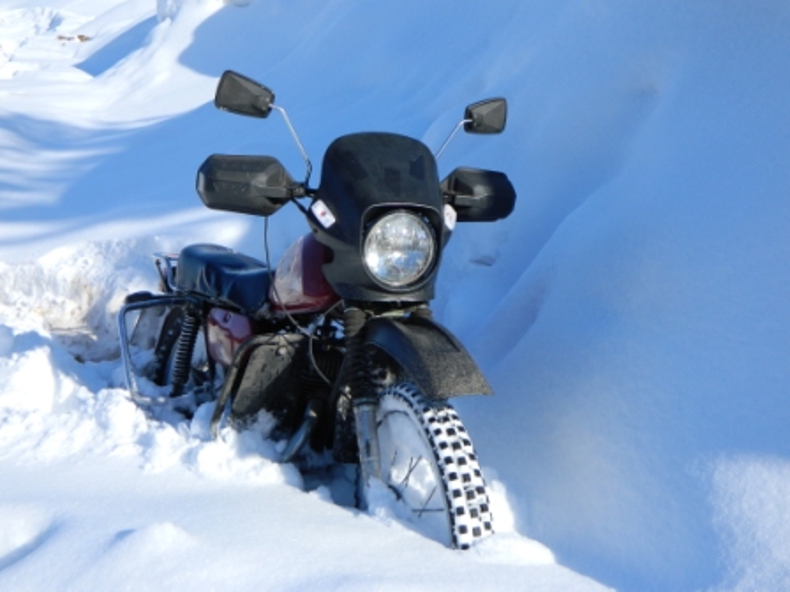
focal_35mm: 47
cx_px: 395
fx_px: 1073
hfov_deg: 40.4
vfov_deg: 30.9
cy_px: 296
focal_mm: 8.4
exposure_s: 1/800
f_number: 3.6
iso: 80
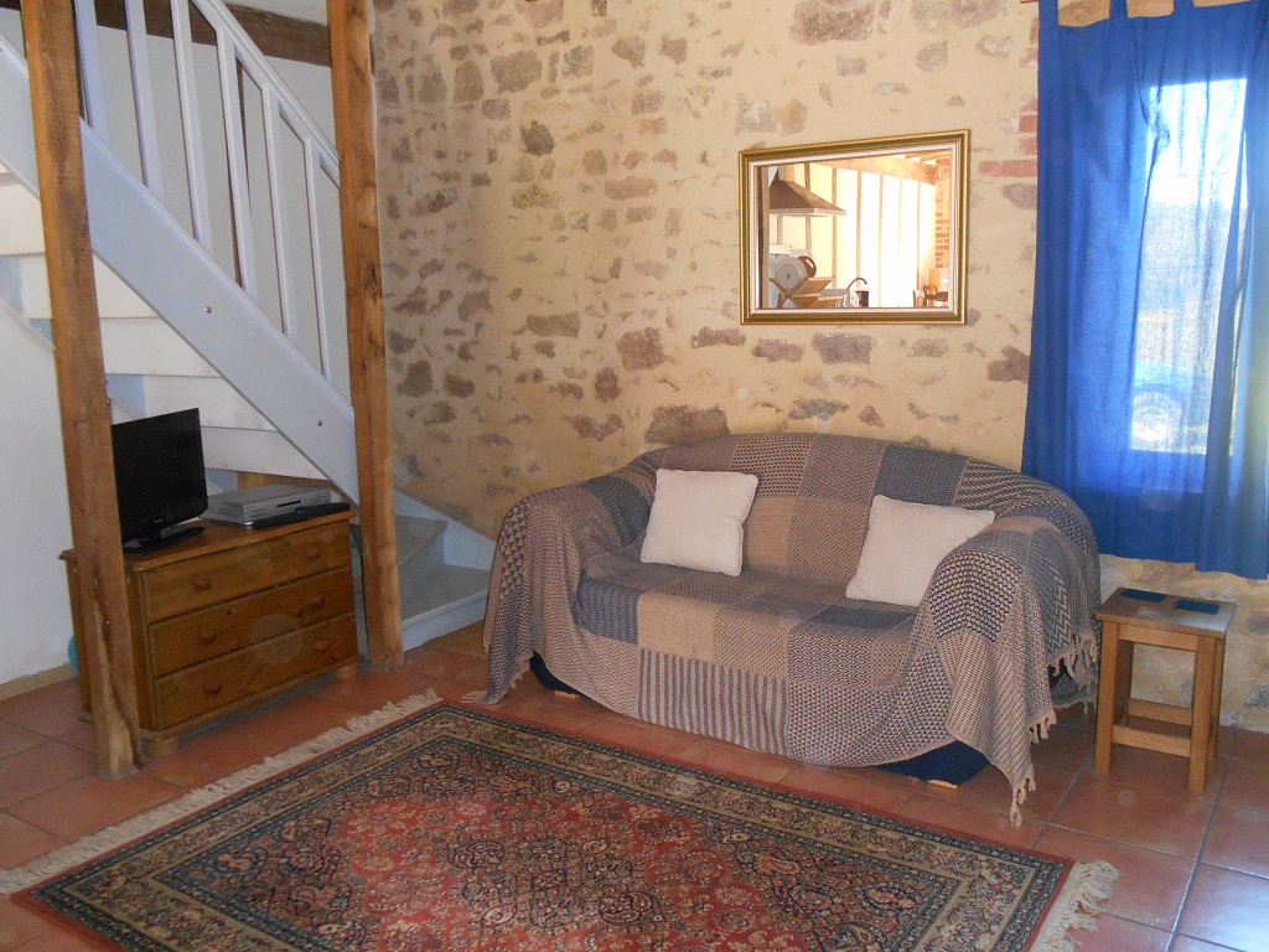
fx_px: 1136
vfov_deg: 45.4
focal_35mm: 31
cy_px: 476
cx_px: 634
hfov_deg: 58.4
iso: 560
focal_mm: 5.5
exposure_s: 1/25
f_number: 3.6
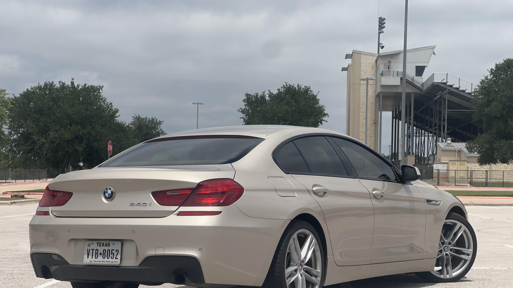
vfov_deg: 14.4
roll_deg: -1.1
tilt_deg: +0.0
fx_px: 1143
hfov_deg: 25.3
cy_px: 184
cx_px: 257
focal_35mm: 84
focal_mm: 9
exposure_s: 1/1845
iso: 32
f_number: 2.8
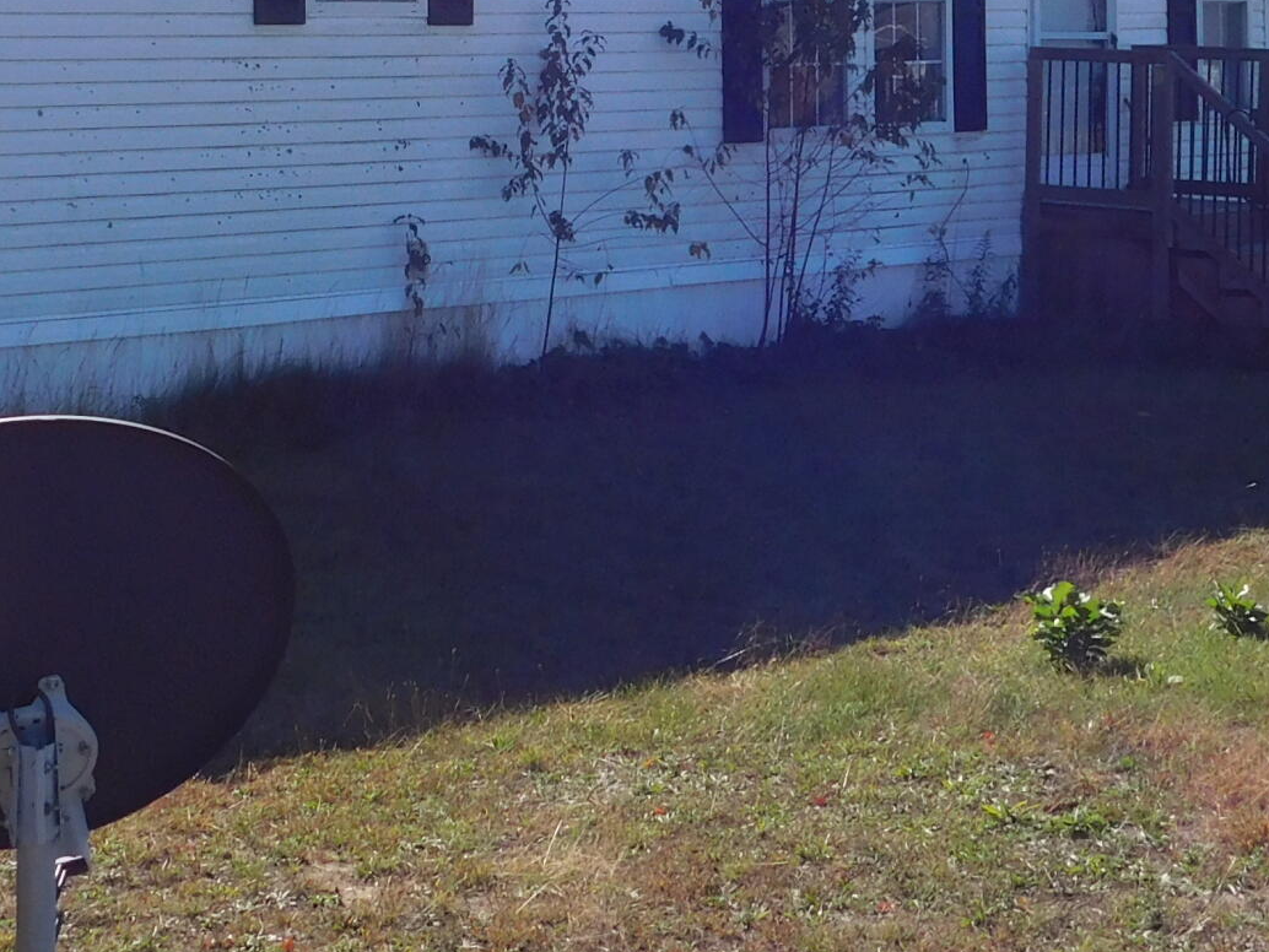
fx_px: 3190
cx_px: 504
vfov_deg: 16.5
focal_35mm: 87
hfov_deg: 22.5
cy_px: -79
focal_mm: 5.3
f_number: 3.2
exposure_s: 1/1000
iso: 125
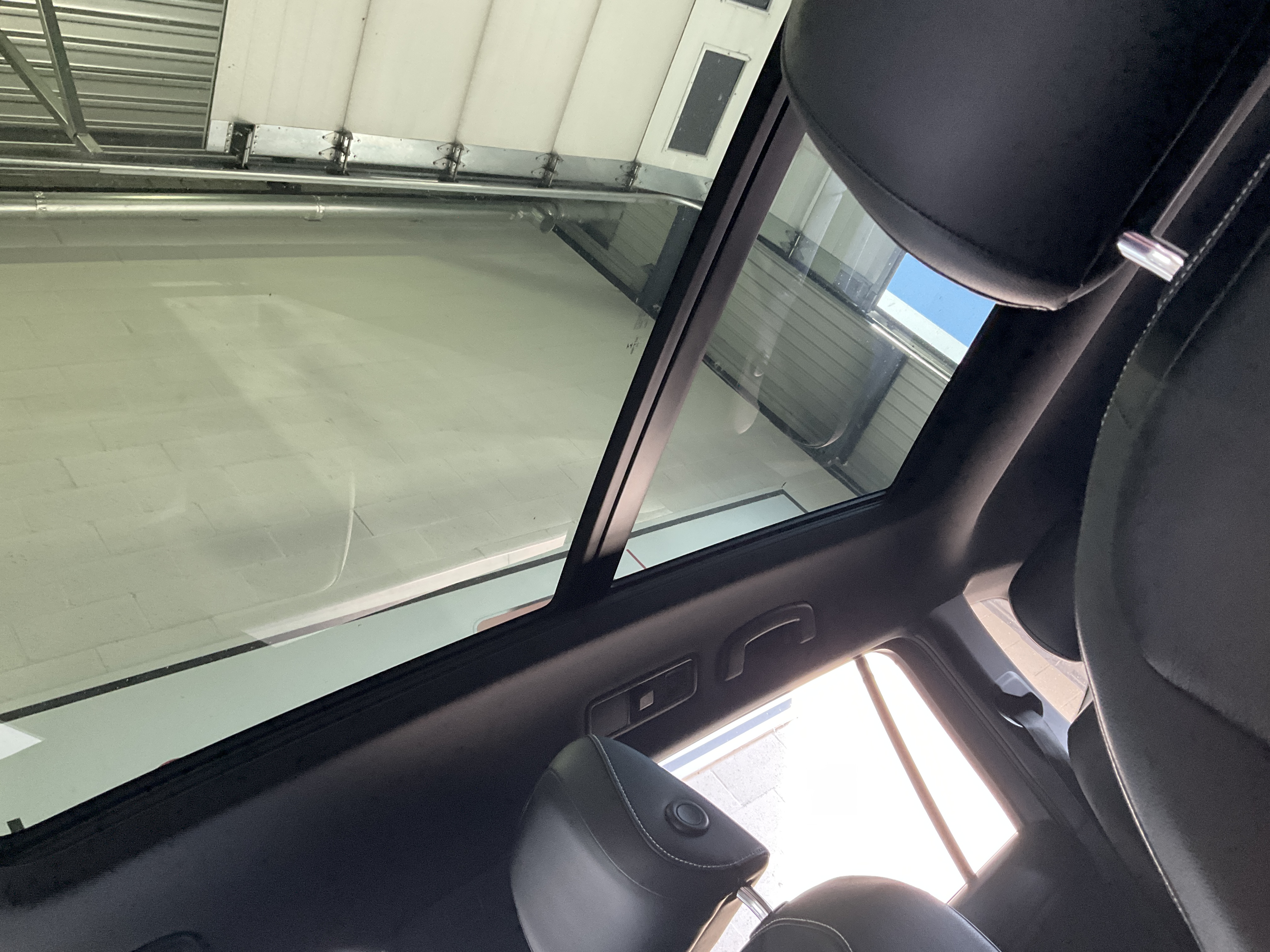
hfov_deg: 61.7
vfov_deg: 48.2
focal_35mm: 29
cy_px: 476
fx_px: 1064
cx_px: 635
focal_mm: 3
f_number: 1.8
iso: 200
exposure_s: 1/60
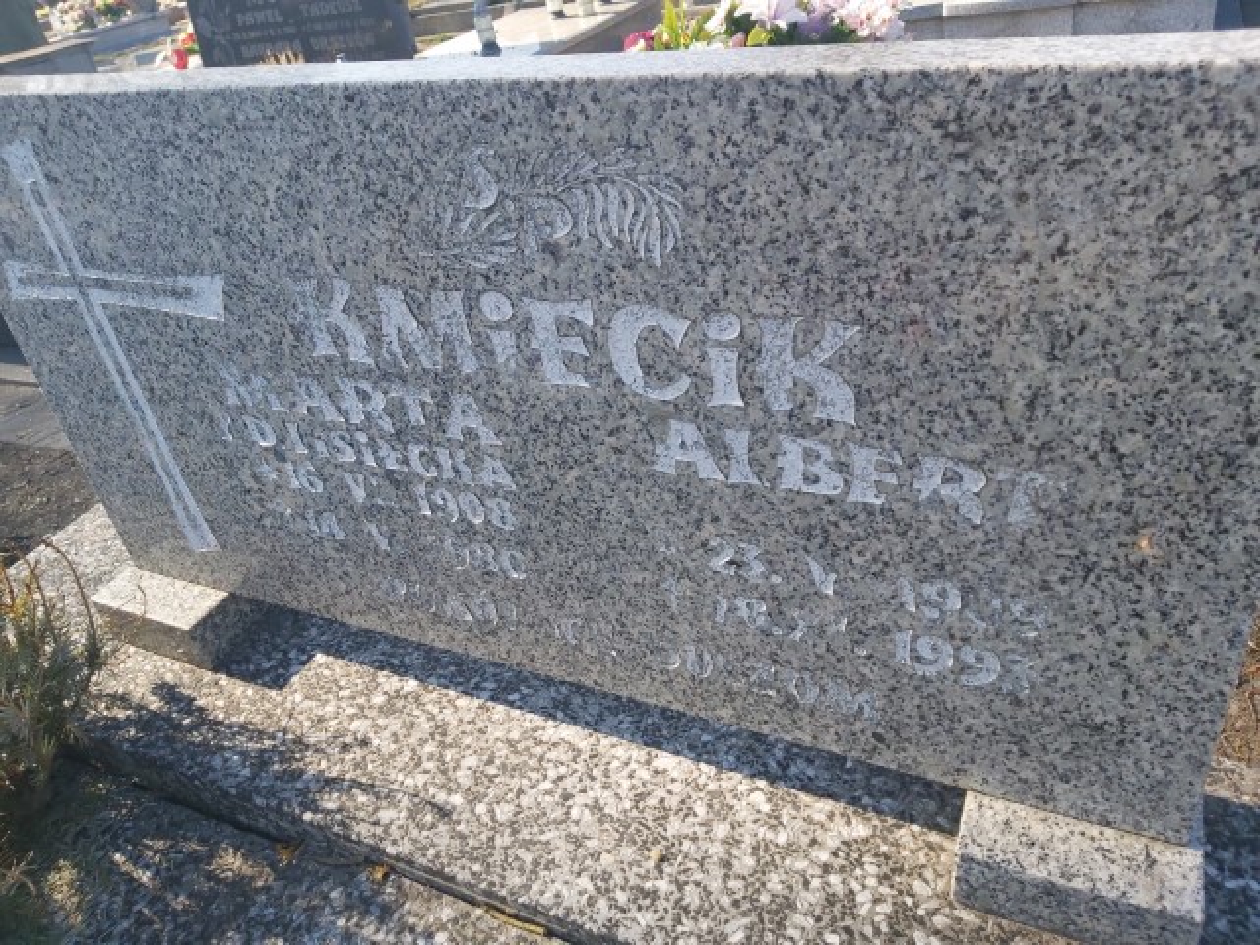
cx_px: 630
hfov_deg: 67.3
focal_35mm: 26
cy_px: 472
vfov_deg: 53.1
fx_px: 946
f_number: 1.7
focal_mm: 3.92
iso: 64
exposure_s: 1/707
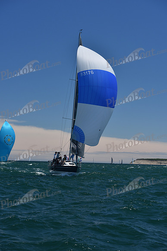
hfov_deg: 17.5
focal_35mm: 78
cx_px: 84
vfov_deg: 26.0
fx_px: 542
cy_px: 126
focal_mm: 78
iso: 250
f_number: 7.1
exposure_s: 1/800
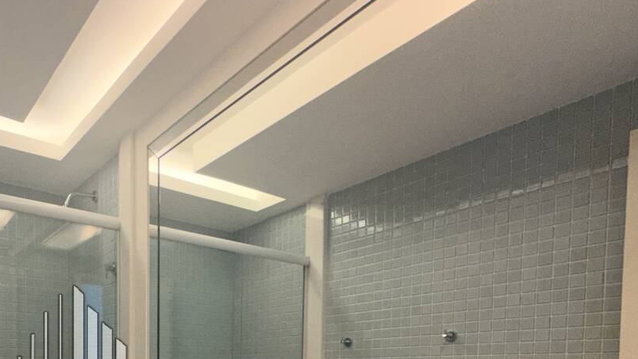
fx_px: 457
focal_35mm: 27
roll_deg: -0.3
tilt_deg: -2.8
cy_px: 390
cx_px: 166
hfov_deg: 65.9
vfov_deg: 36.6
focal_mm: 2.22
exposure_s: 1/120
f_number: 2.2
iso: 200
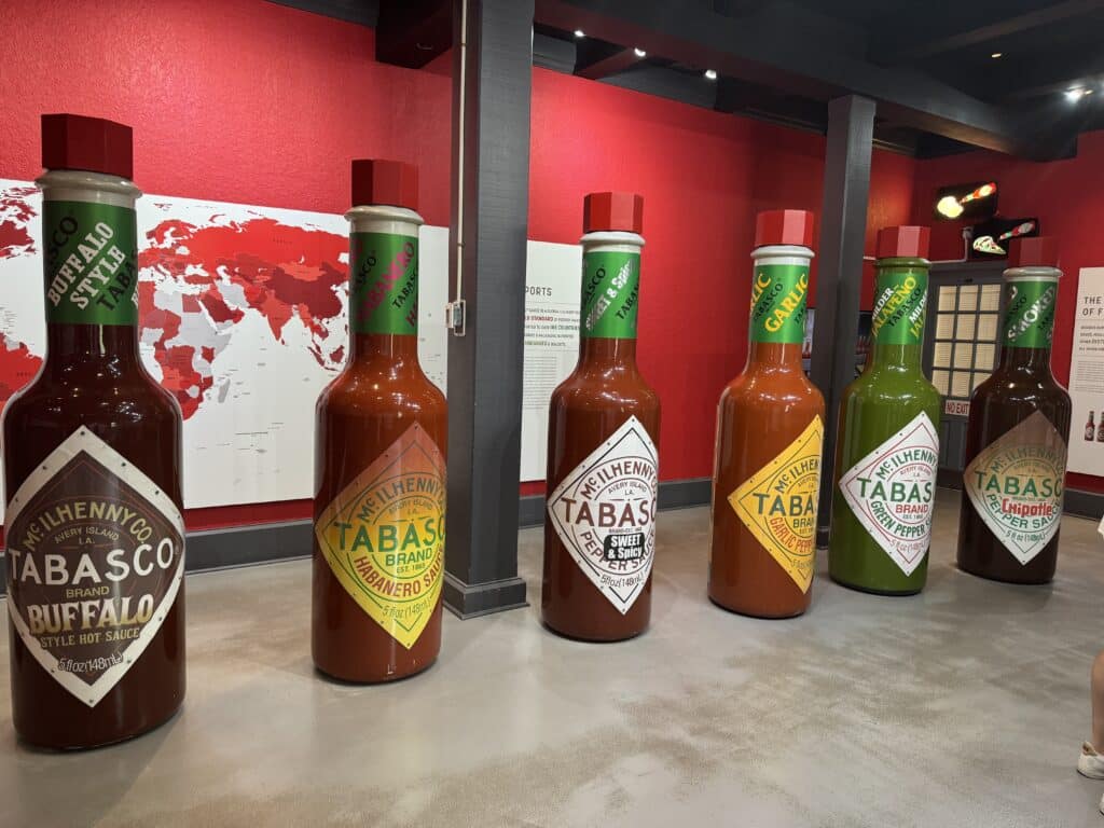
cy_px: 414
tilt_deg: -5.7
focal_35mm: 24
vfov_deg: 56.8
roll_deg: -1.9
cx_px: 552
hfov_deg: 71.6
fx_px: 765
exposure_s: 1/60
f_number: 1.78
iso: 250
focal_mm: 6.76
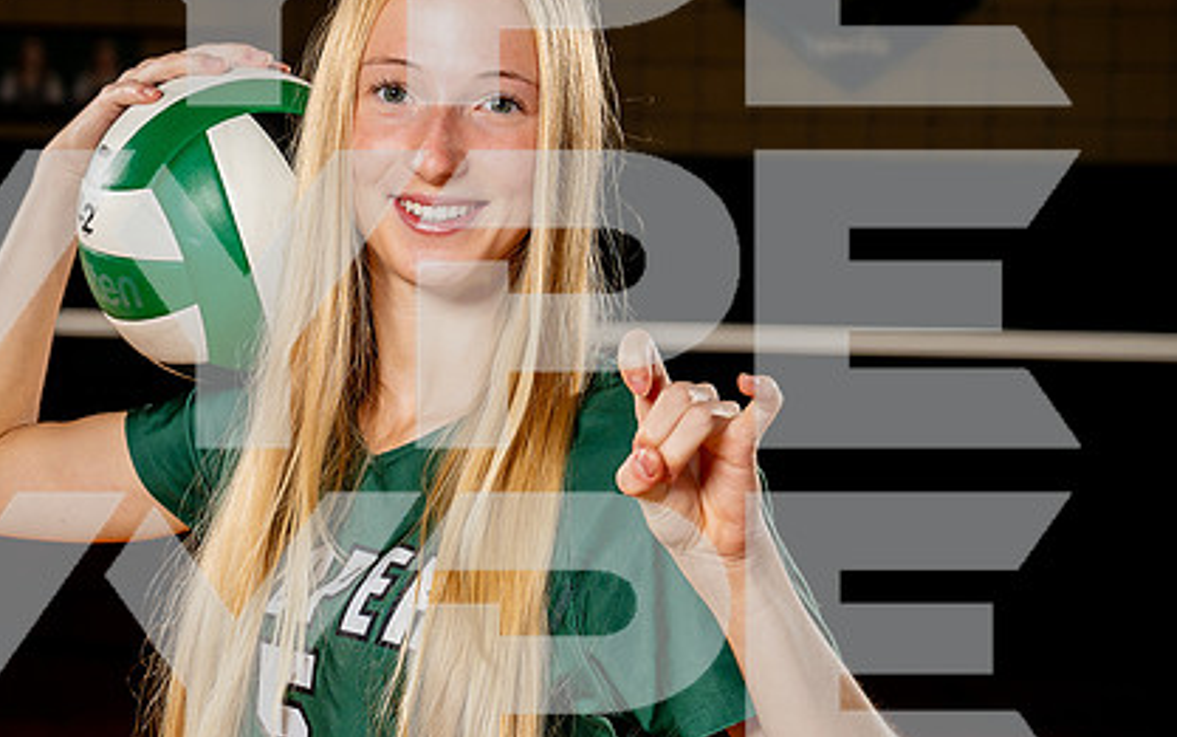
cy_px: 285
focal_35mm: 112
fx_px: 3594
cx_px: 342
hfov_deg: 18.5
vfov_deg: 11.7
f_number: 5.6
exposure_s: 1/250
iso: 250
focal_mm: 70
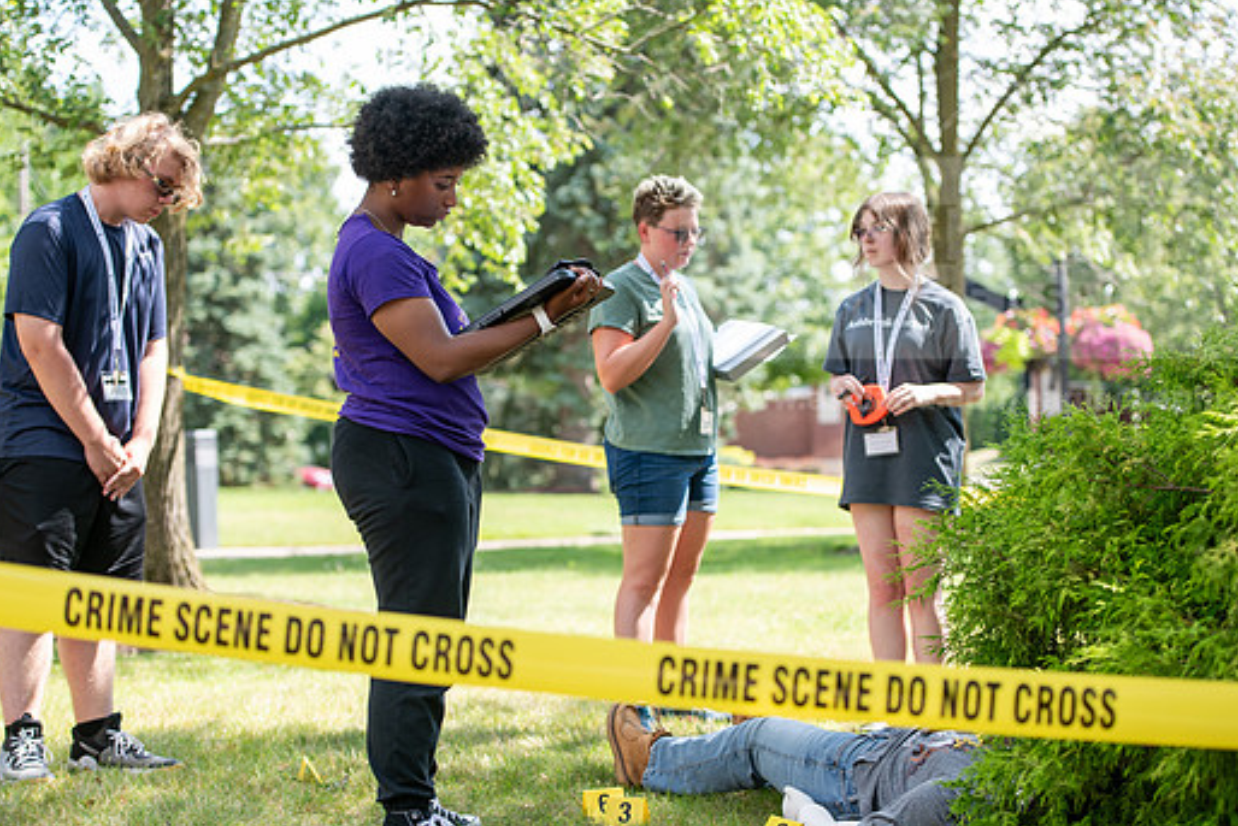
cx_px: 607
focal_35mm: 79
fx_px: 2717
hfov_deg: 25.7
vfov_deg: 17.3
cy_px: 449
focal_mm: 70
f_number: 3.2
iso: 160
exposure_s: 1/400
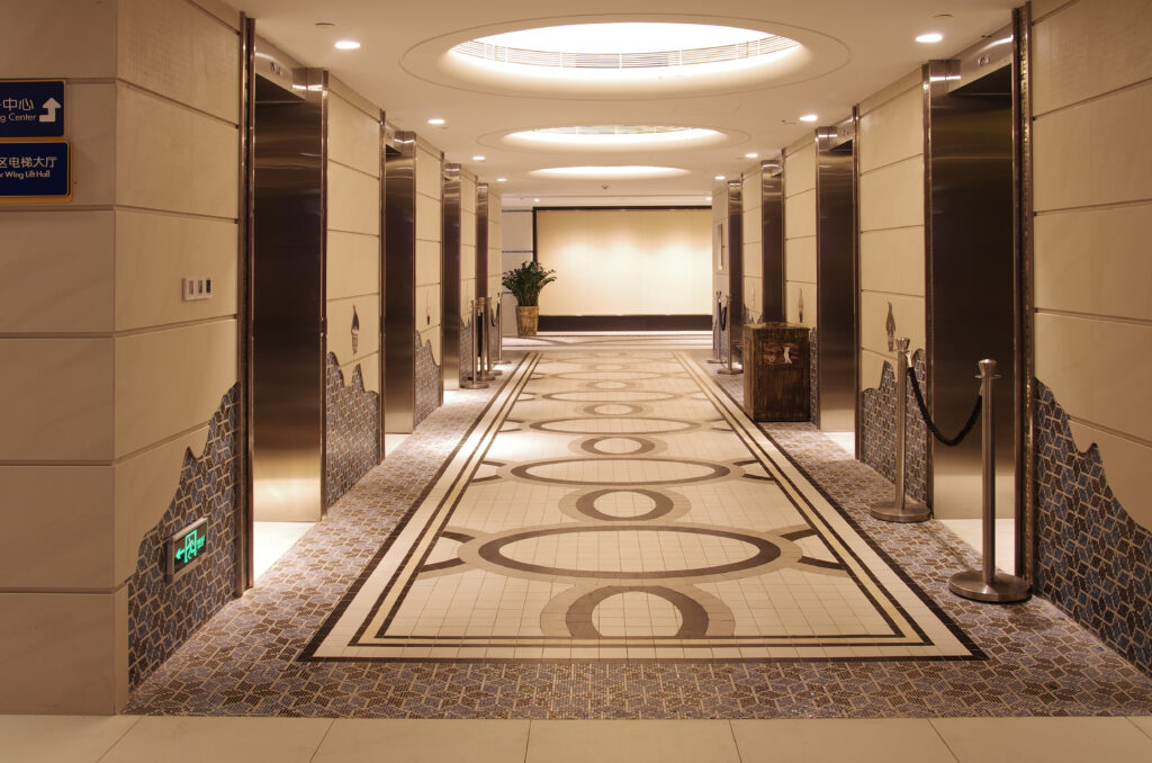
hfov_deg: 60.4
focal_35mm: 31
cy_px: 382
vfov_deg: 42.1
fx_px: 990
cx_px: 576
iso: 80
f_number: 7.1
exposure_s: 1/1.25
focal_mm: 20.63
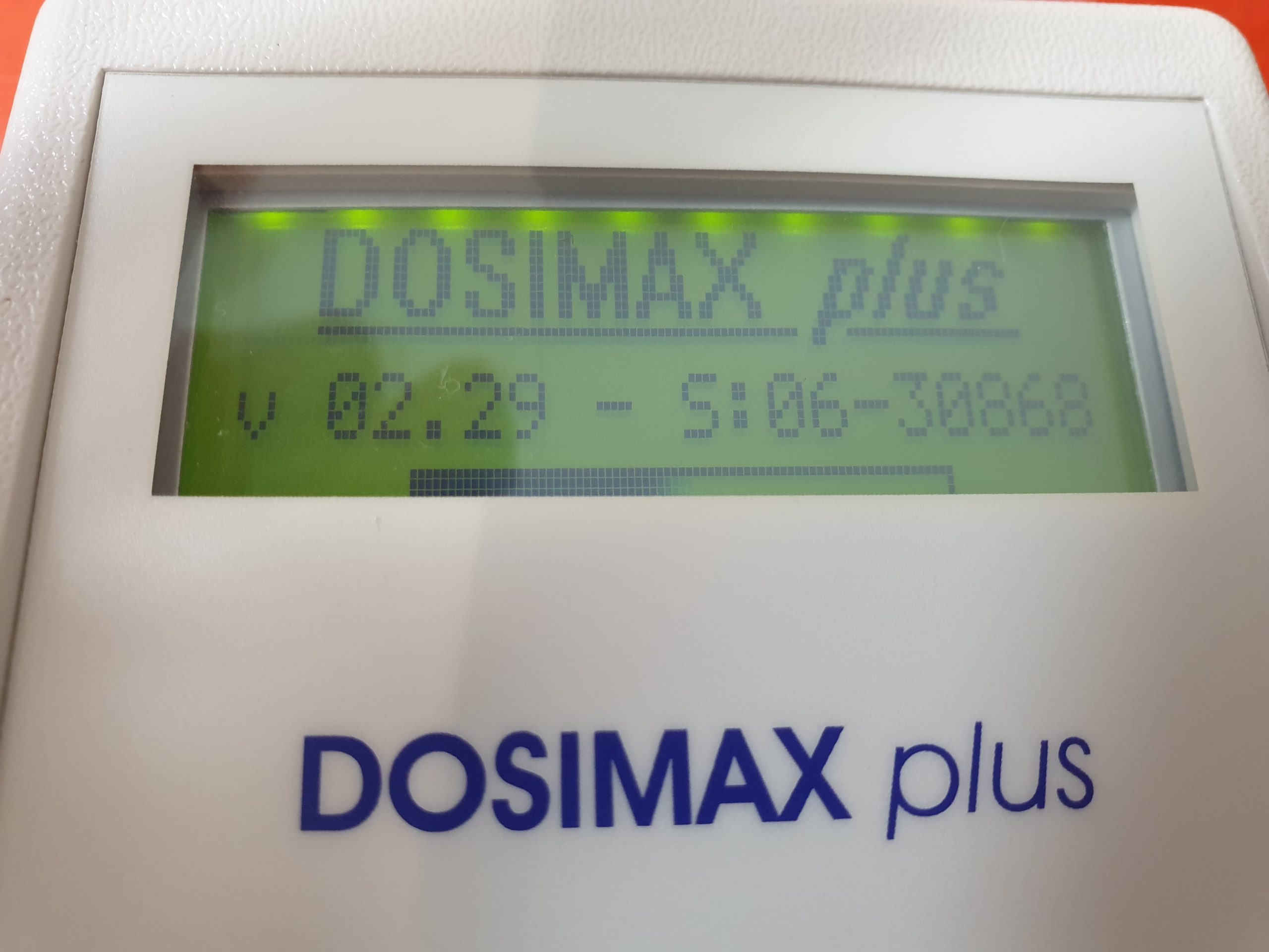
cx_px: 634
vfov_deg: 53.1
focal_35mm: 26
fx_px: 953
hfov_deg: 67.3
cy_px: 476
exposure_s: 1/33
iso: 320
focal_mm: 4.3
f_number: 2.4
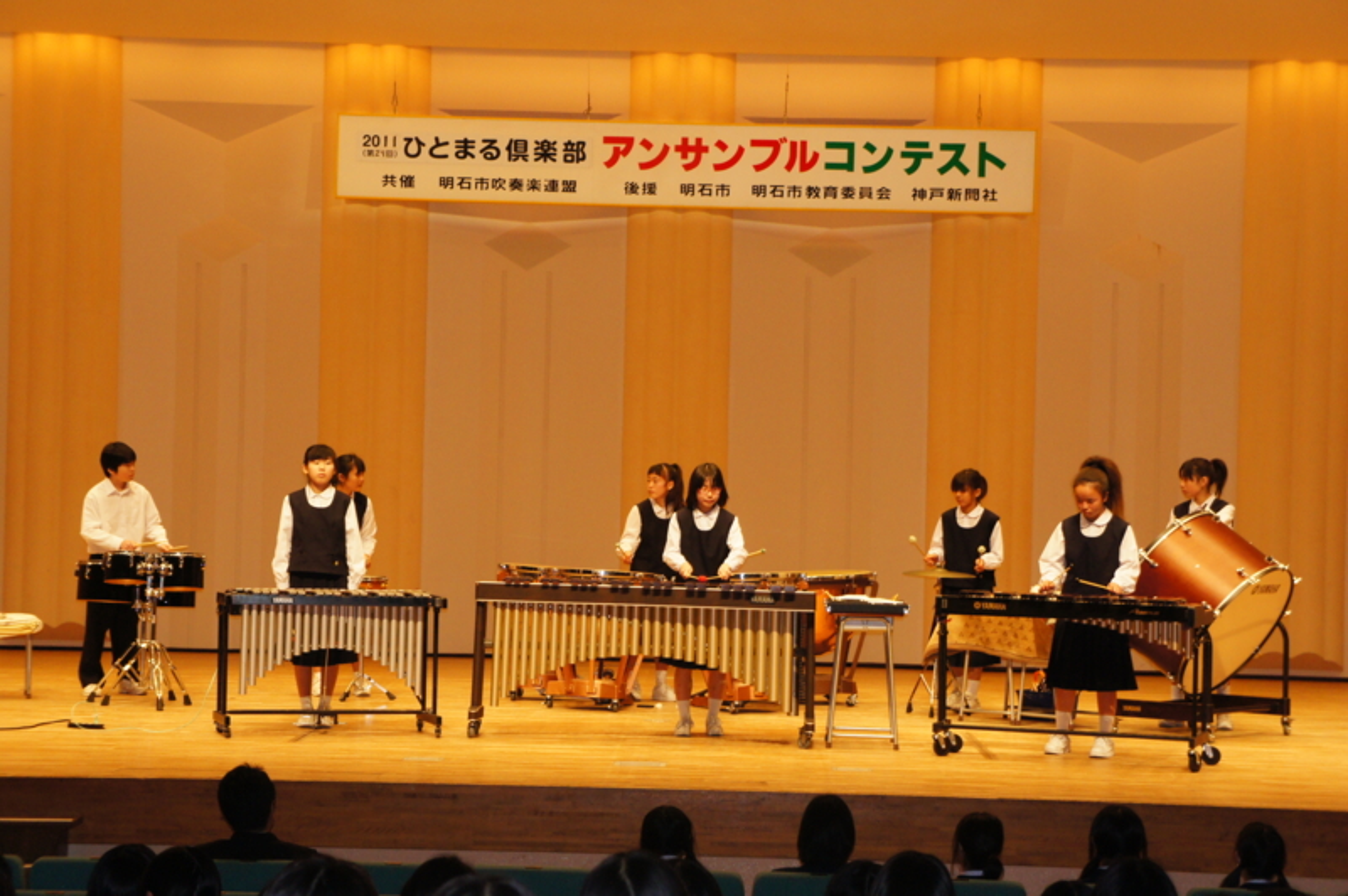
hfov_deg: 24.6
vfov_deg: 16.5
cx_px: 674
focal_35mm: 82
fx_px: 3087
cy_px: 448
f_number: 5.6
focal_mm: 55
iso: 800
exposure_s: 1/100
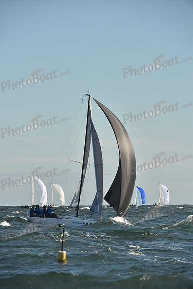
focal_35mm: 260
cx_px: 96
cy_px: 144
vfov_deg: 7.9
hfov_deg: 5.3
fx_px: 2089
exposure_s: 1/1250
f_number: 7.1
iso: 250
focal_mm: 260
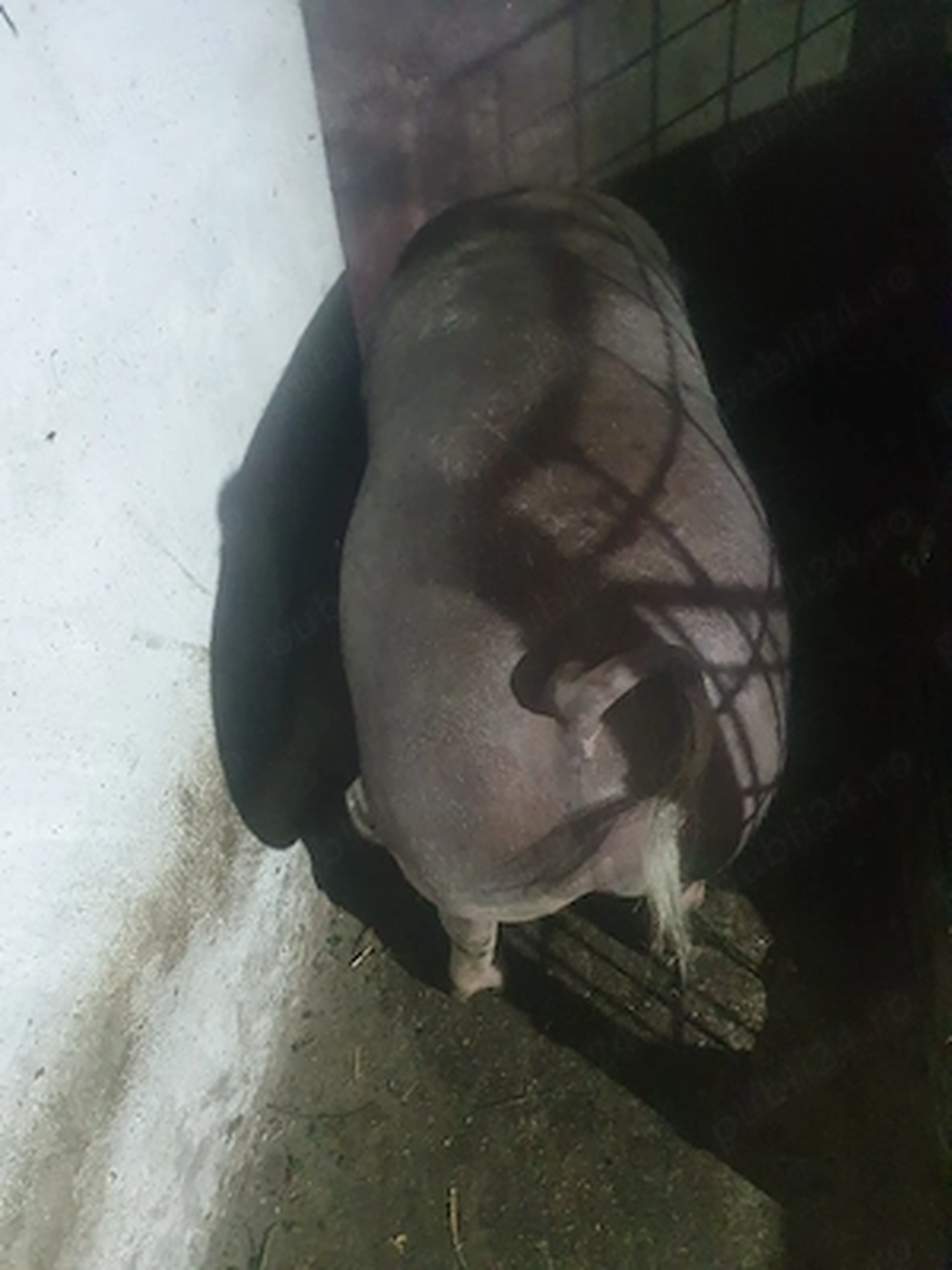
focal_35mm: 26
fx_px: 953
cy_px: 635
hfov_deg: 53.1
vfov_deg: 67.3
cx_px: 476
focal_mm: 4.32
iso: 1000
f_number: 1.5
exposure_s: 1/50
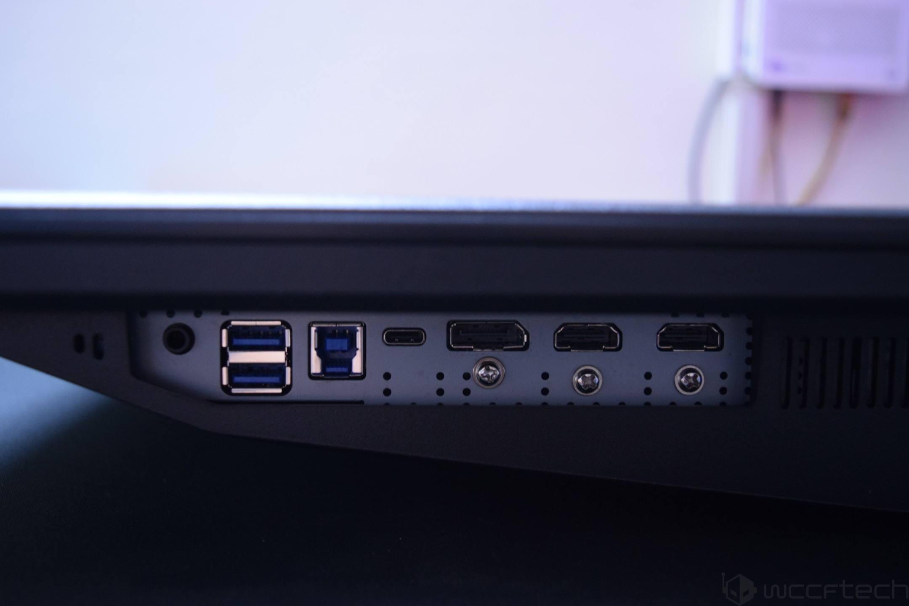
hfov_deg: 57.2
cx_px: 454
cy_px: 303
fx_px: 833
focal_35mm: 33
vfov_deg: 40.0
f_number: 3.8
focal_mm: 22
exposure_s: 1/10
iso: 1600
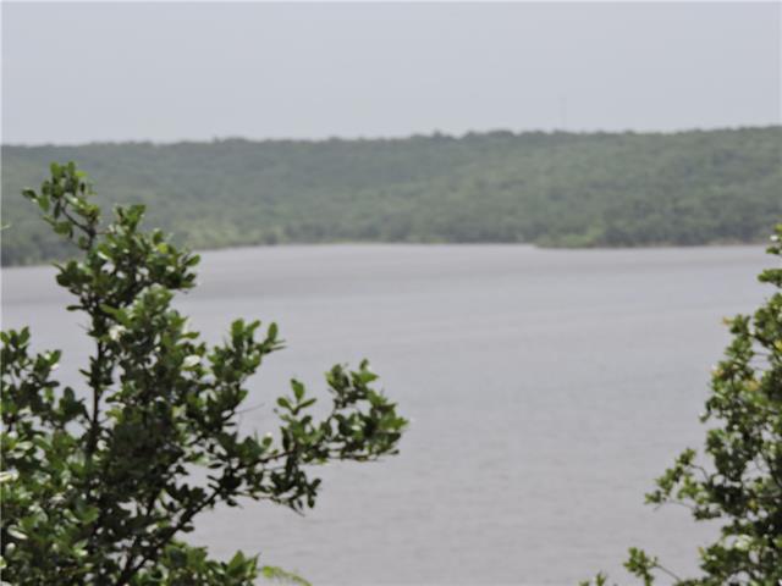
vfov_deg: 8.0
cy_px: 293
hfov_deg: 10.7
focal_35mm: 185
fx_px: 4179
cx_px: 391
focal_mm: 33
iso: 100
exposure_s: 1/800
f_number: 4.6
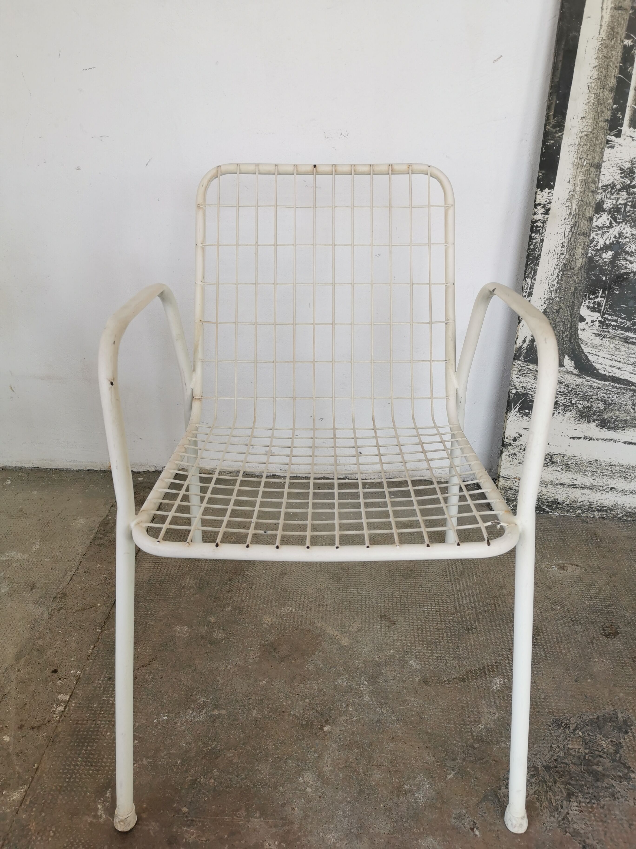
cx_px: 318
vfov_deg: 65.3
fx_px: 661
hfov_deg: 51.4
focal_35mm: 27
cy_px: 424
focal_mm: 5.56
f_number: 1.6
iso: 50
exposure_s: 1/106
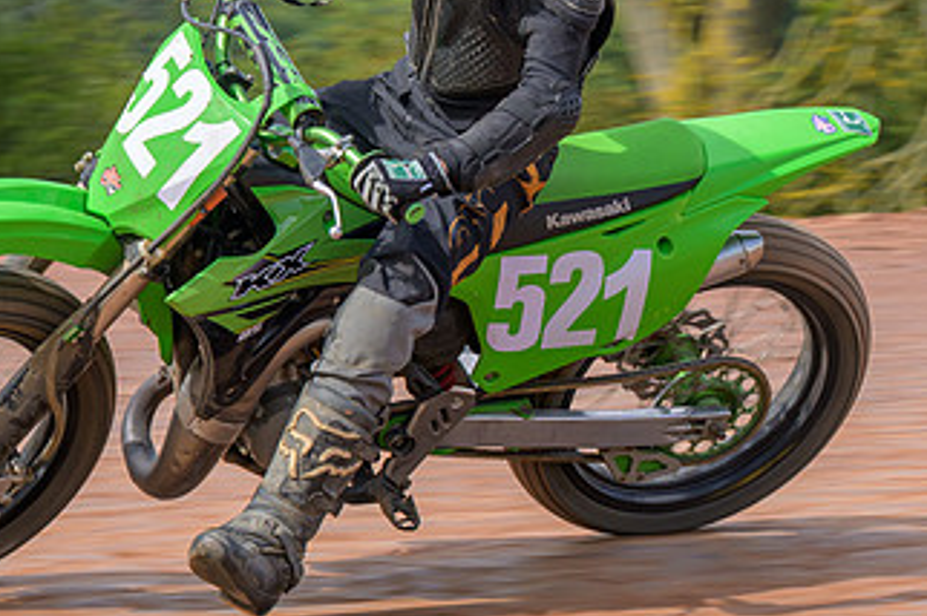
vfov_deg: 5.3
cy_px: 148
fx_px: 6688
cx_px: 286
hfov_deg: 7.9
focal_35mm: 260
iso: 160
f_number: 8
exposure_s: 1/250
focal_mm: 74
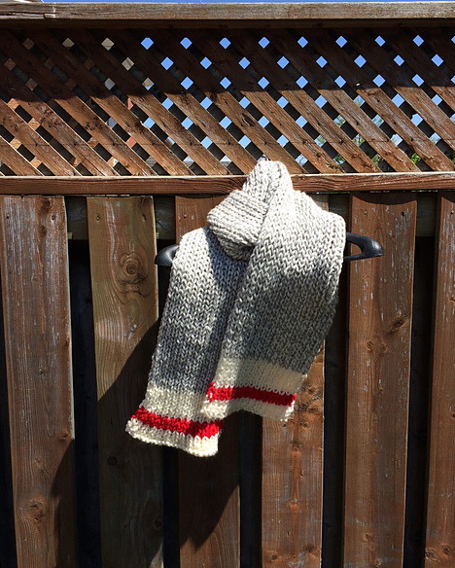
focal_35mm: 31
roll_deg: +1.6
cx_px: 232
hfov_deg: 47.2
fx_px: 521
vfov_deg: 57.1
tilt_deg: -8.5
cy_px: 271
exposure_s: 1/1642
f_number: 2.2
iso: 32
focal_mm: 4.15
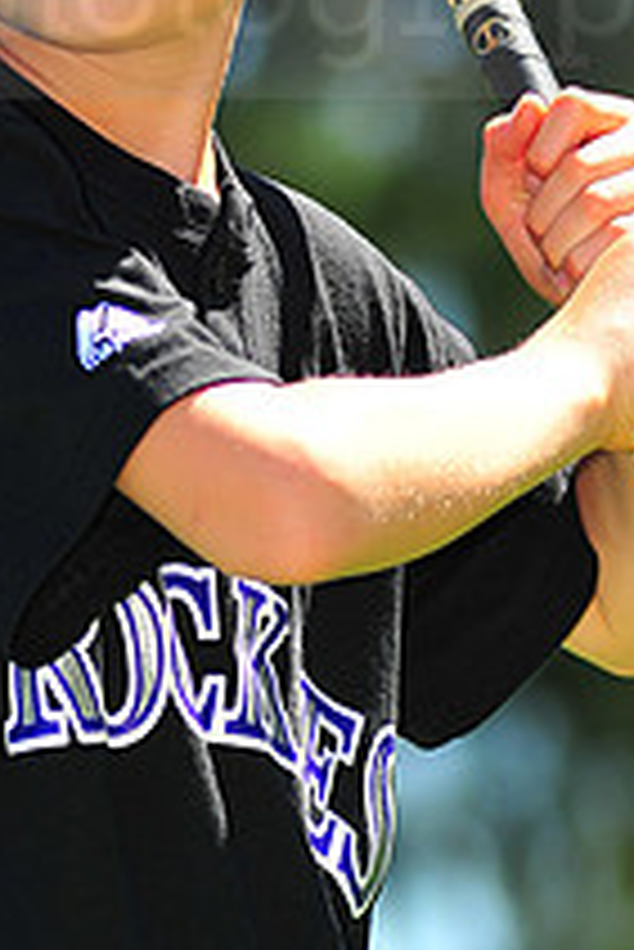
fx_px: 13027
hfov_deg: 2.8
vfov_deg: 4.2
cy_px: -45
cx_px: 225
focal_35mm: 494
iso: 200
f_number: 5
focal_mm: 180
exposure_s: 1/640
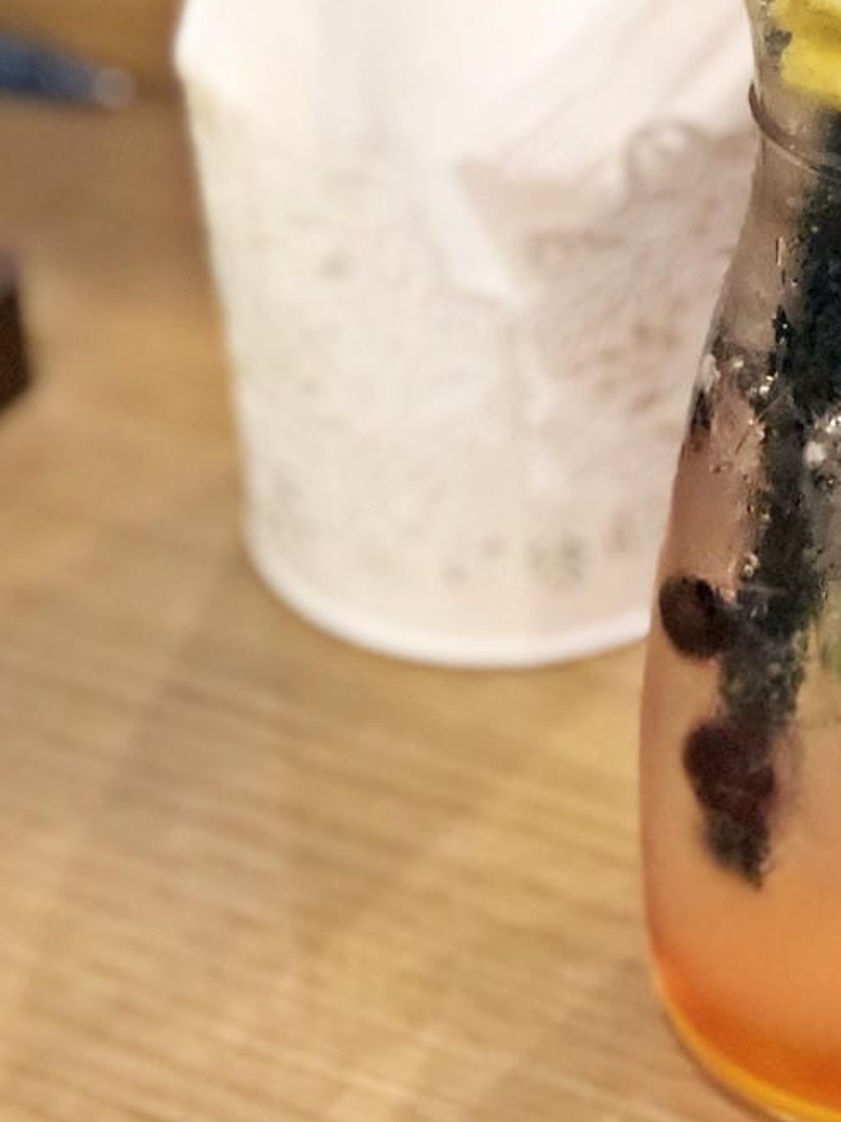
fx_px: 4503
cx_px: 926
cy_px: 221
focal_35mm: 139
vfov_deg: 14.1
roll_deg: +0.2
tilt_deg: -33.5
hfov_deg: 10.5
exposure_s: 1/30
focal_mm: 6.6
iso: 320
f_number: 2.8
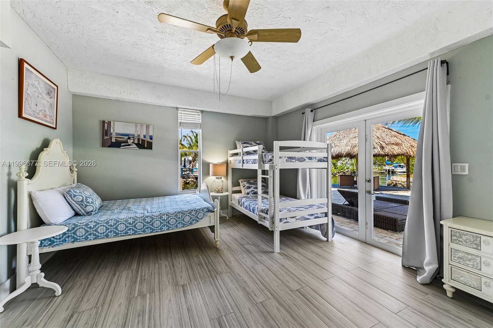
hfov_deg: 104.3
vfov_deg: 81.2
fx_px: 192
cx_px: 246
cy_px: 164
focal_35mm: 14
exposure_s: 1/25
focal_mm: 14
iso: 100
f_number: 6.3
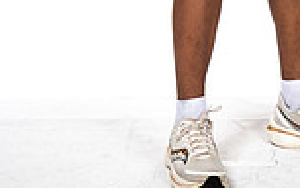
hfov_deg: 11.2
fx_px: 1522
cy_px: -241
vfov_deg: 6.7
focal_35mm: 186
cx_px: 241
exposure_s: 1/320
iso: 400
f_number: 7.1
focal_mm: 62
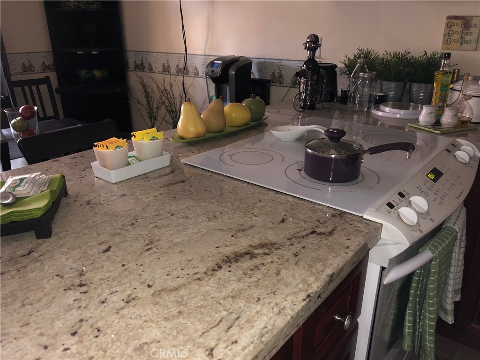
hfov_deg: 63.4
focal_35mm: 28
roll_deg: +0.0
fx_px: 388
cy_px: 180
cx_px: 240
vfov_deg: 49.7
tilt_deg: -20.6
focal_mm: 4
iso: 100
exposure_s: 1/5
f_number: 1.8
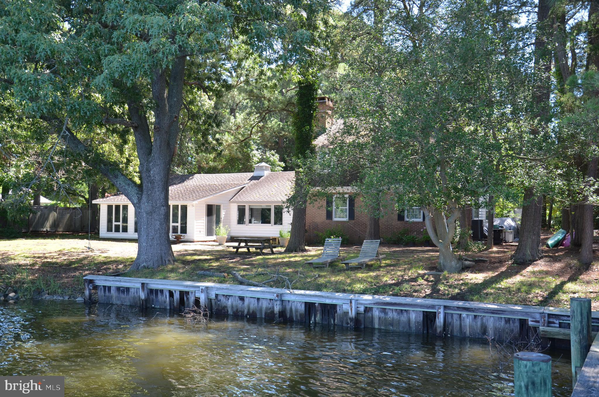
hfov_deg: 51.4
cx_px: 300
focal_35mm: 38
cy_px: 198
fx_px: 623
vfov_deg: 35.3
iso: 200
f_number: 5.6
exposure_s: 1/125
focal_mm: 25
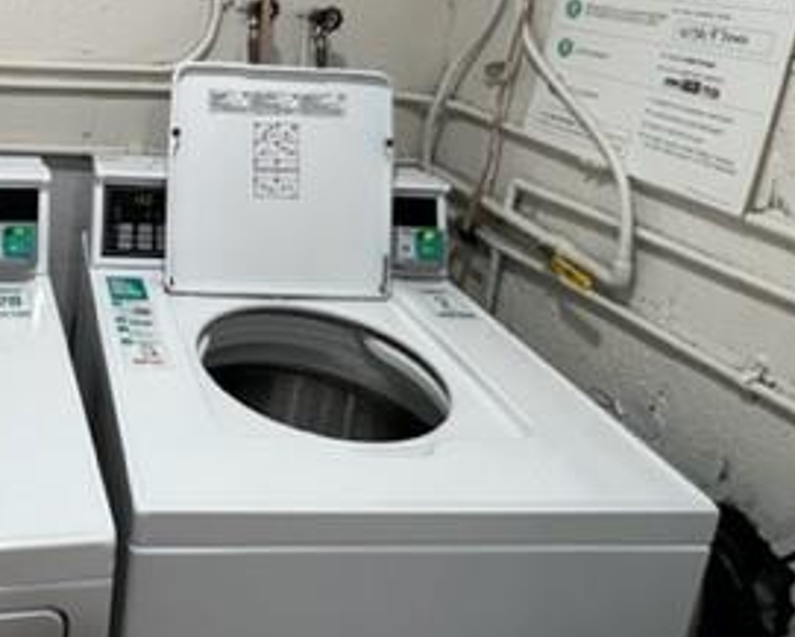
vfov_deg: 44.9
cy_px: 85
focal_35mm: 30
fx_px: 706
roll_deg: -3.9
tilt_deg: -12.0
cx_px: 82
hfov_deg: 51.9
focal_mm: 1.57
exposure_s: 1/120
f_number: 1.8
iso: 125
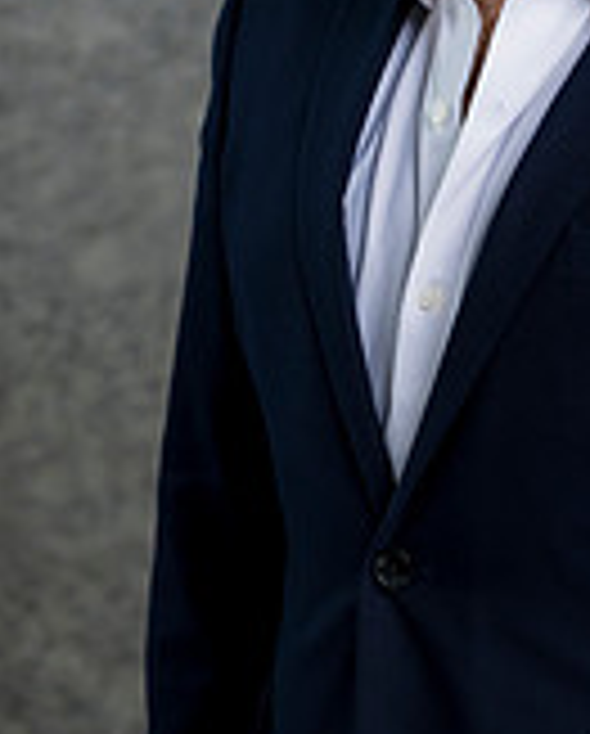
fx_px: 4789
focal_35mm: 220
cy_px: 230
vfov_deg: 8.8
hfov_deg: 7.0
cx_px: 671
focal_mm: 85
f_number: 5
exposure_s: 1/200
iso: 125
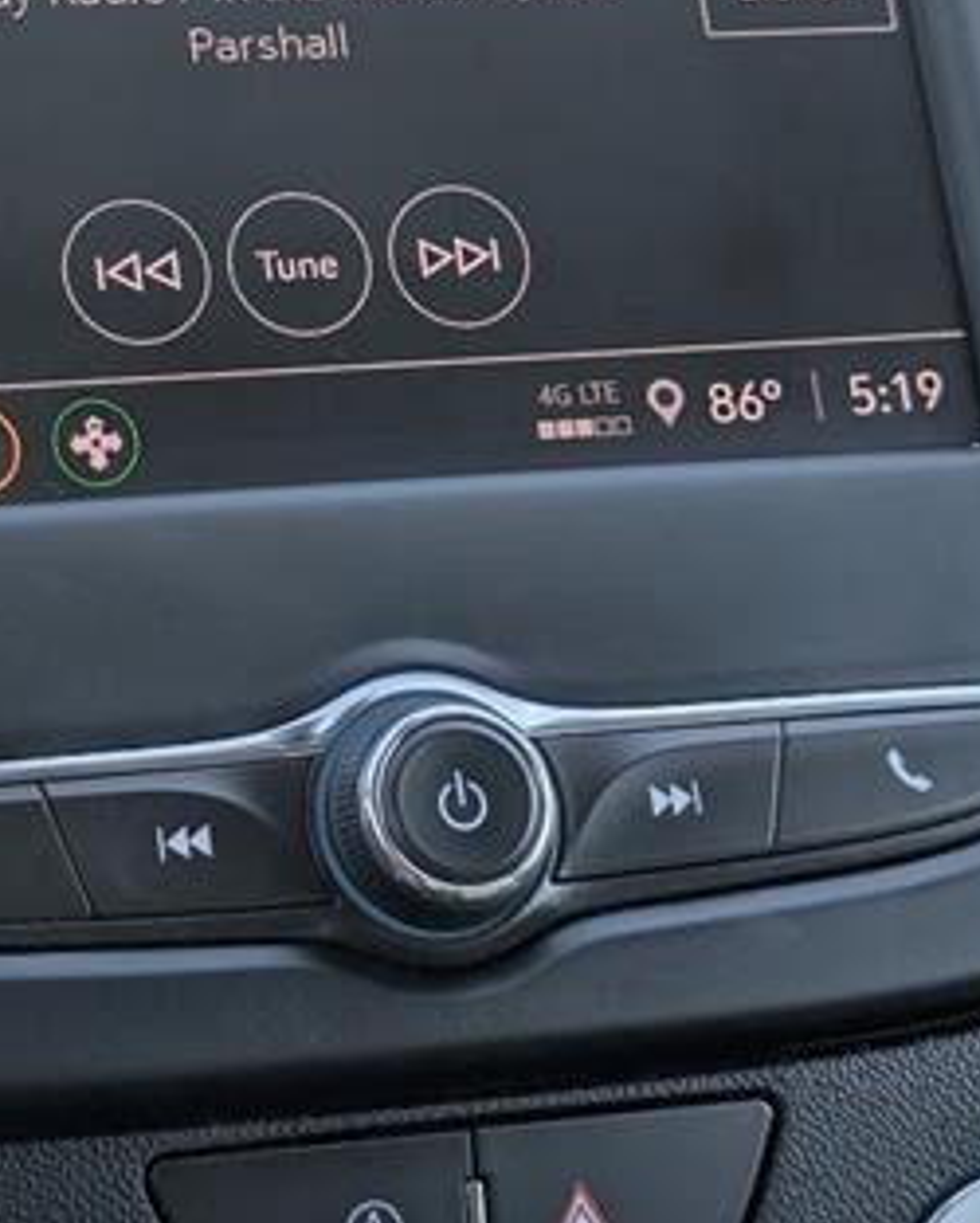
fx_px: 3550
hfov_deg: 15.7
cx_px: 278
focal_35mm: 98
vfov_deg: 19.5
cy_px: 353
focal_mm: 6.9
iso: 38
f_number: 1.68
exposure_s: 1/222
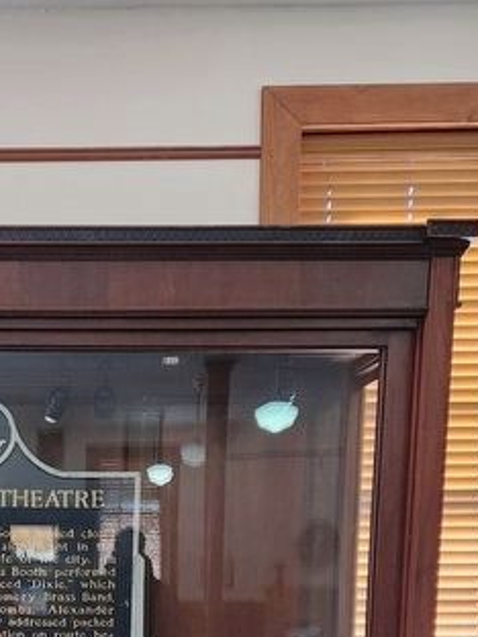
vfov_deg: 29.8
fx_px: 1086
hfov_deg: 23.6
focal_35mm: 59
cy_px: 682
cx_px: -12
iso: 500
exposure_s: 1/120
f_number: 1.8
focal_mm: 5.4
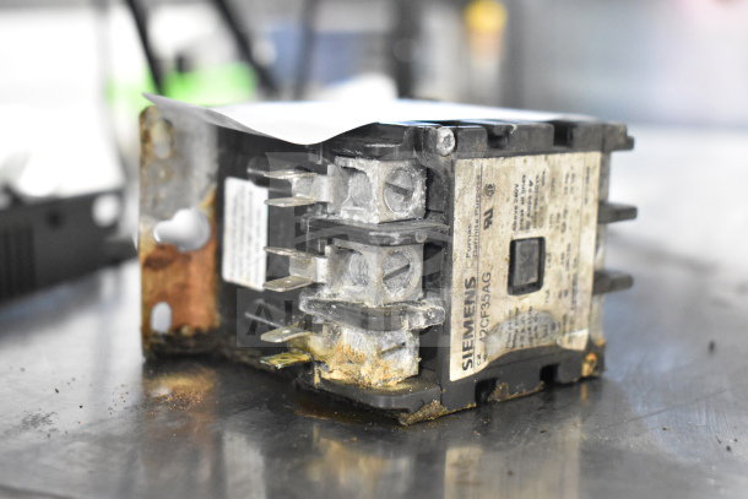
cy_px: 250
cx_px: 374
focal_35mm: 57
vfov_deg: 23.8
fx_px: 1185
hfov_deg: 35.0
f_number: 5.6
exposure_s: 1/125
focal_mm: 38
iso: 6400
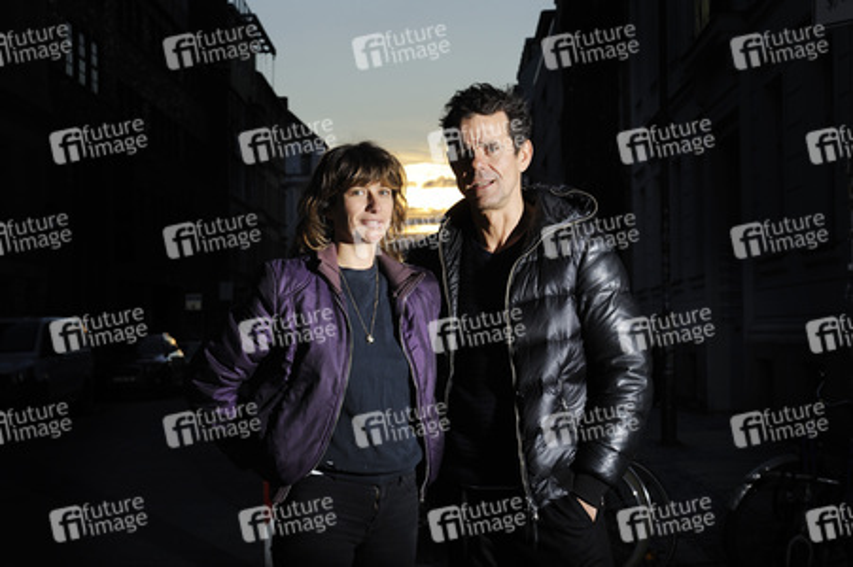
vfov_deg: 19.4
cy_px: 284
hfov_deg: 28.9
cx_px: 426
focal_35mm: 70
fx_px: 1657
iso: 400
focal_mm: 70
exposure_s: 1/320
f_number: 9
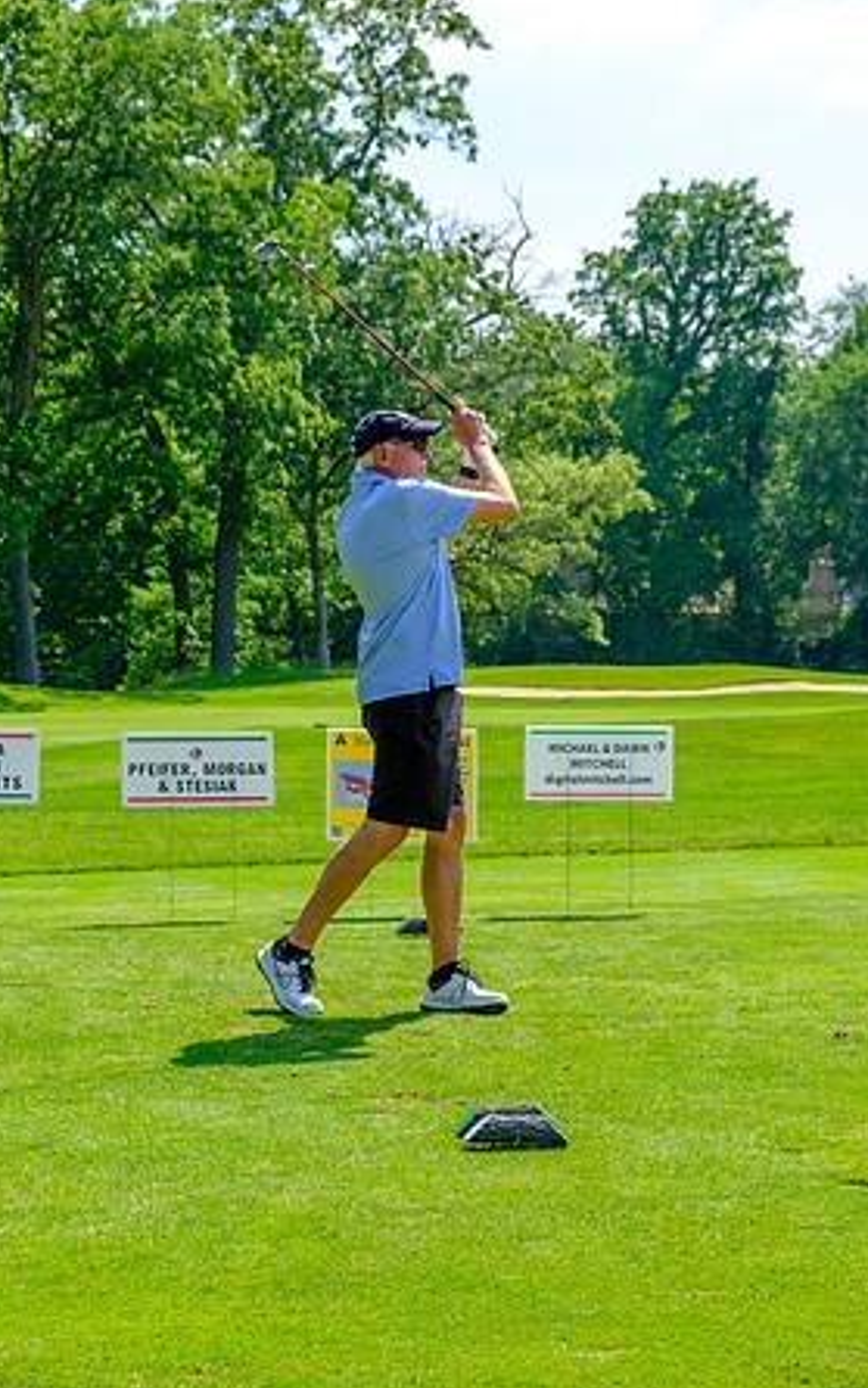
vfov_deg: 27.5
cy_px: 694
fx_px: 2837
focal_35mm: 75
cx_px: 445
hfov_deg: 17.4
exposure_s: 1/320
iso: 200
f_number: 5.6
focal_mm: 48.4
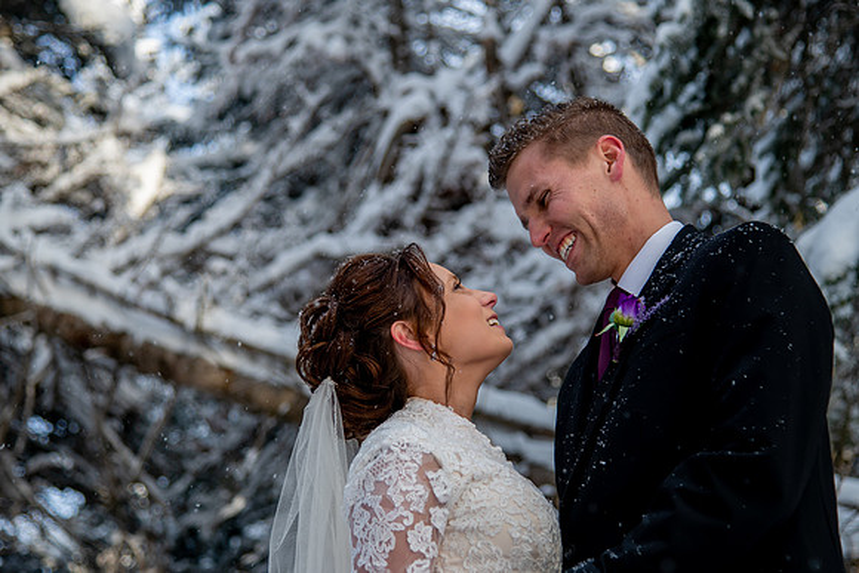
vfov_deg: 14.6
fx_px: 2241
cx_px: 430
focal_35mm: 94
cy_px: 288
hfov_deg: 21.7
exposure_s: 1/250
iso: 200
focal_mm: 75
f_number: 4
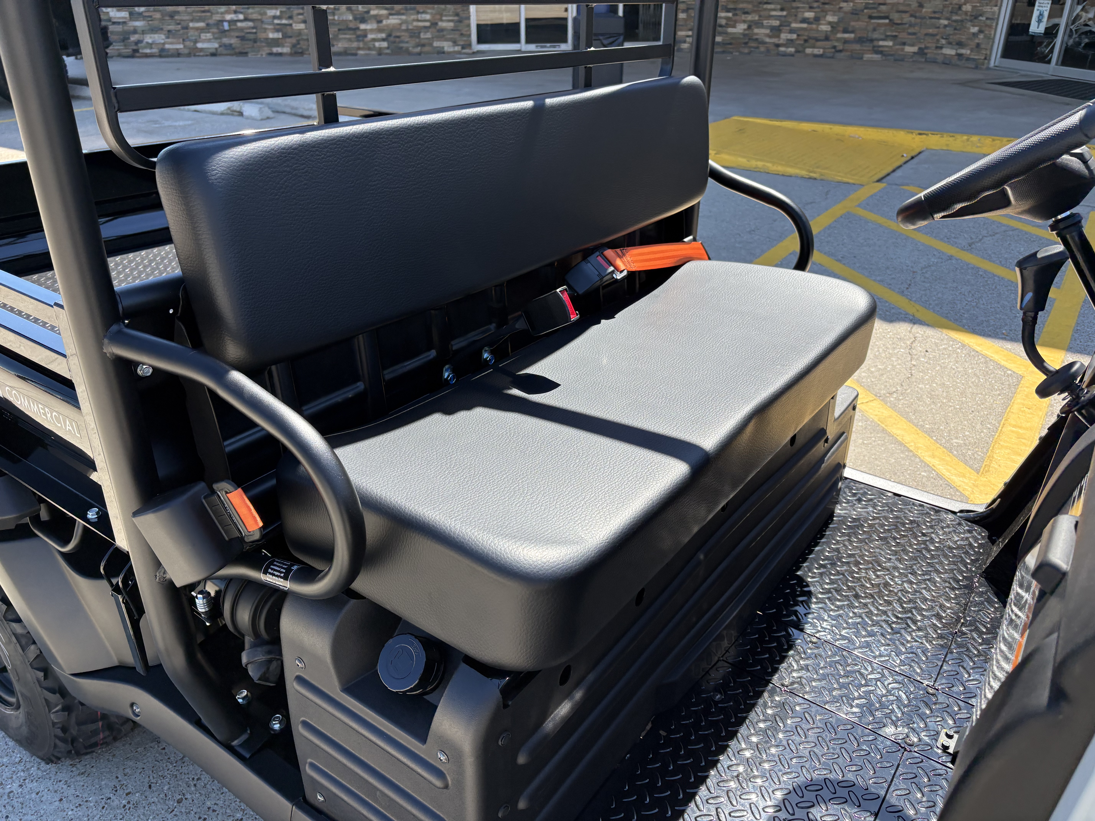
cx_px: 548
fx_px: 822
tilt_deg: -26.6
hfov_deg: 67.3
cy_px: 410
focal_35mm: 26
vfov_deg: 53.1
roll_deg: +2.1
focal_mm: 5.96
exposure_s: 1/1135
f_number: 1.6
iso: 64
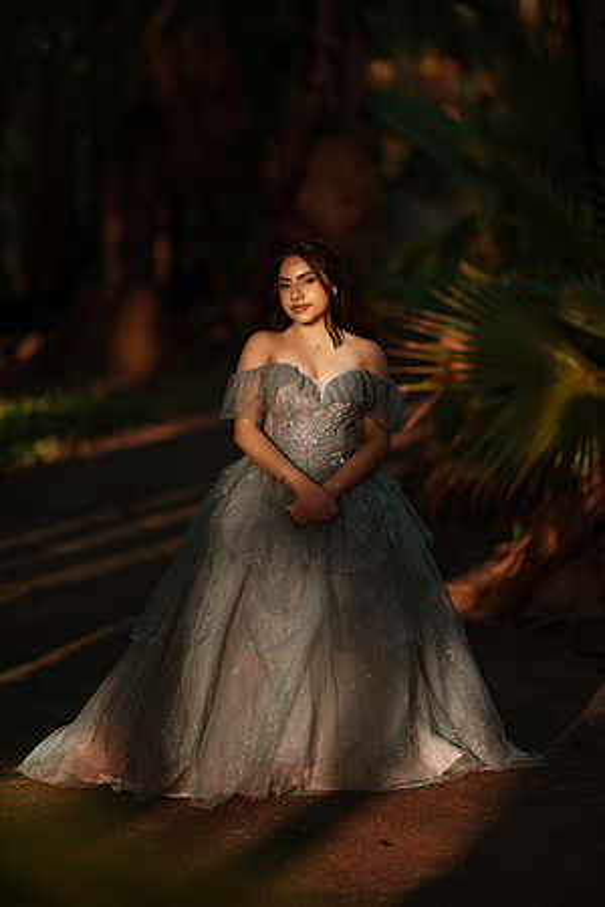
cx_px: 302
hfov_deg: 10.2
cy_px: 454
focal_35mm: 135
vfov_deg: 15.2
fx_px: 3403
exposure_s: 1/3200
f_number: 1.8
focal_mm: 135
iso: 100
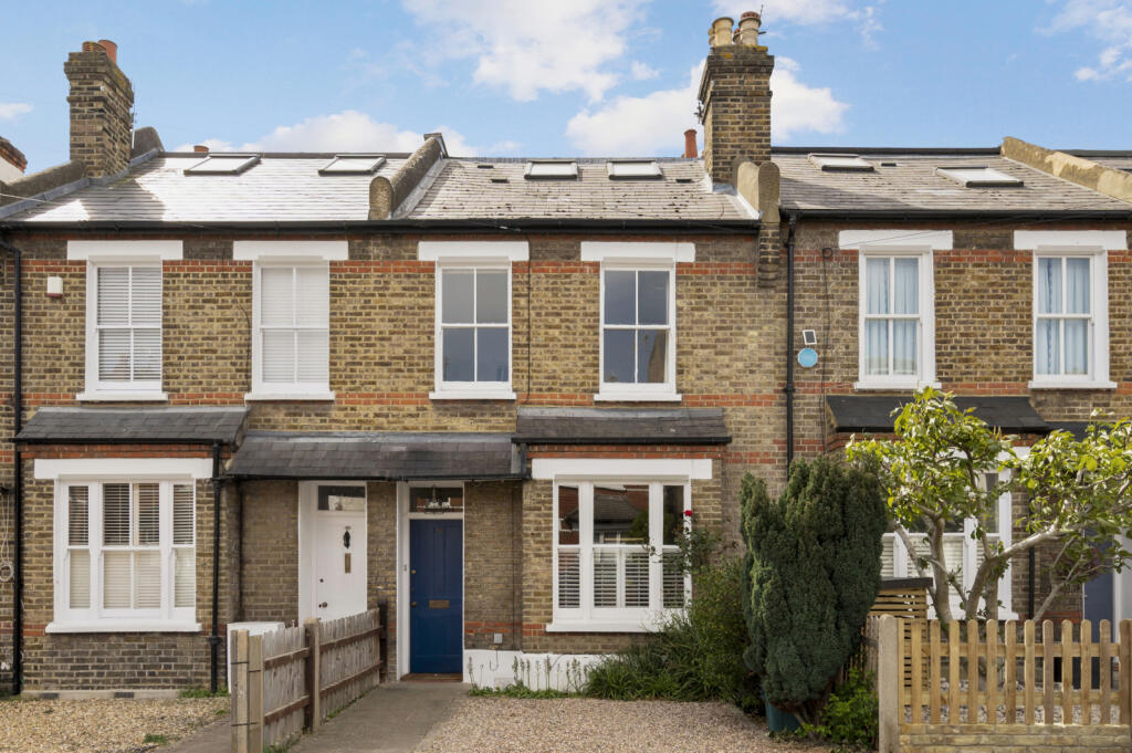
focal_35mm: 16
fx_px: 518
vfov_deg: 72.0
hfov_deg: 95.0
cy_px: 376
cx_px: 566
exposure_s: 1/250
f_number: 8
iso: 200
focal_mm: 16.5
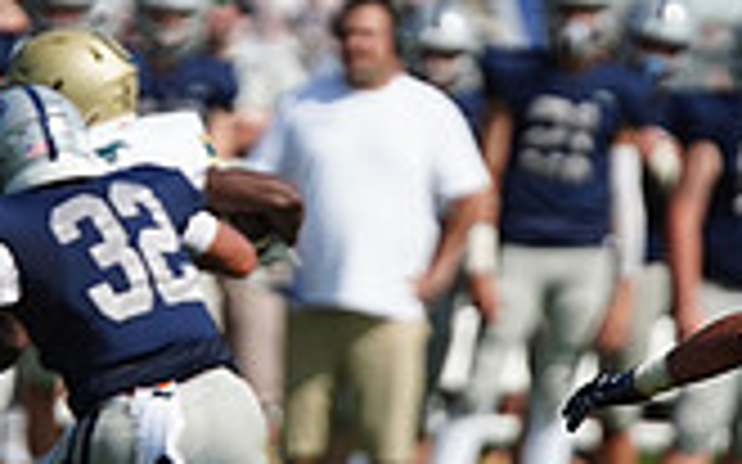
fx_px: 19791
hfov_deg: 2.1
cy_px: 273
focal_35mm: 979
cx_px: 90
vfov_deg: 1.3
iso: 400
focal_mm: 274
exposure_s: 1/6400
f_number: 2.8
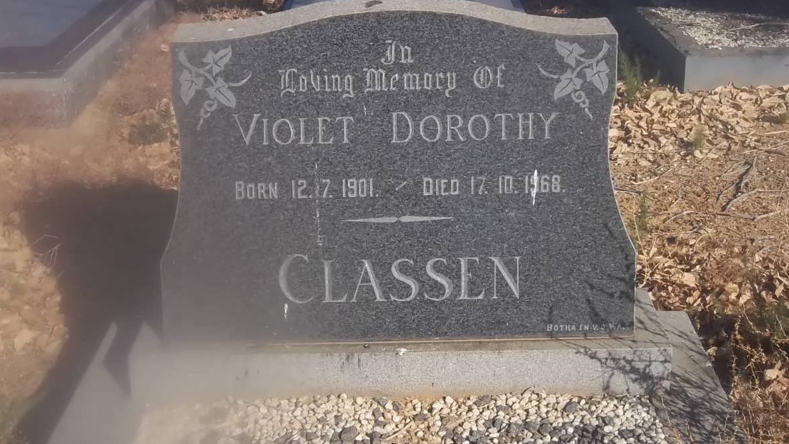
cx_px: 395
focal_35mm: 55
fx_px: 1151
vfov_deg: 21.8
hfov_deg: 37.8
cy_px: 181
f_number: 7
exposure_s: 1/320
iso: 80
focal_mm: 8.8
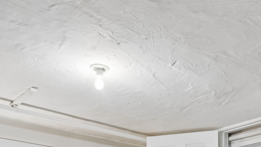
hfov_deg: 41.8
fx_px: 332
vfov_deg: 20.7
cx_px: 190
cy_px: 229
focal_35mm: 48
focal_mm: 16
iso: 400
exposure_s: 1/5
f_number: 8
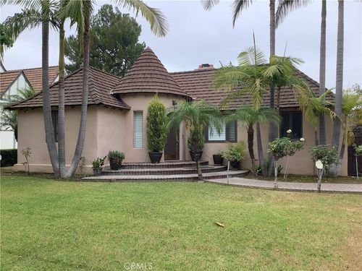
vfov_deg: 45.4
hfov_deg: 58.4
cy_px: 136
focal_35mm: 31
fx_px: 324
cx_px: 181
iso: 25
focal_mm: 3.3
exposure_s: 1/566
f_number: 2.4
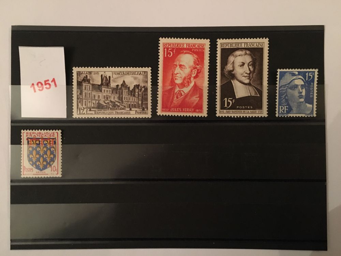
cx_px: 170
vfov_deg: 48.2
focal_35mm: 29
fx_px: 286
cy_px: 128
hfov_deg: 61.7
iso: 500
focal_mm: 4.15
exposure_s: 1/17
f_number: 2.2
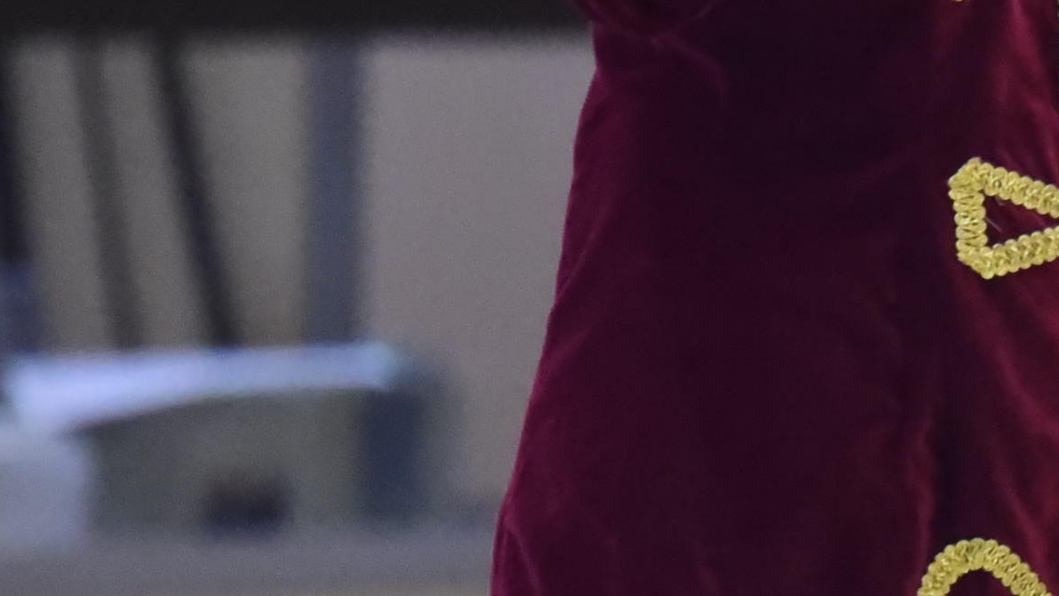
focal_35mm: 2163
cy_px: 481
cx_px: 2409
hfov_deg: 1.0
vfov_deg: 0.6
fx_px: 60741
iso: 6400
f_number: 5.6
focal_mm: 400
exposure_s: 1/250
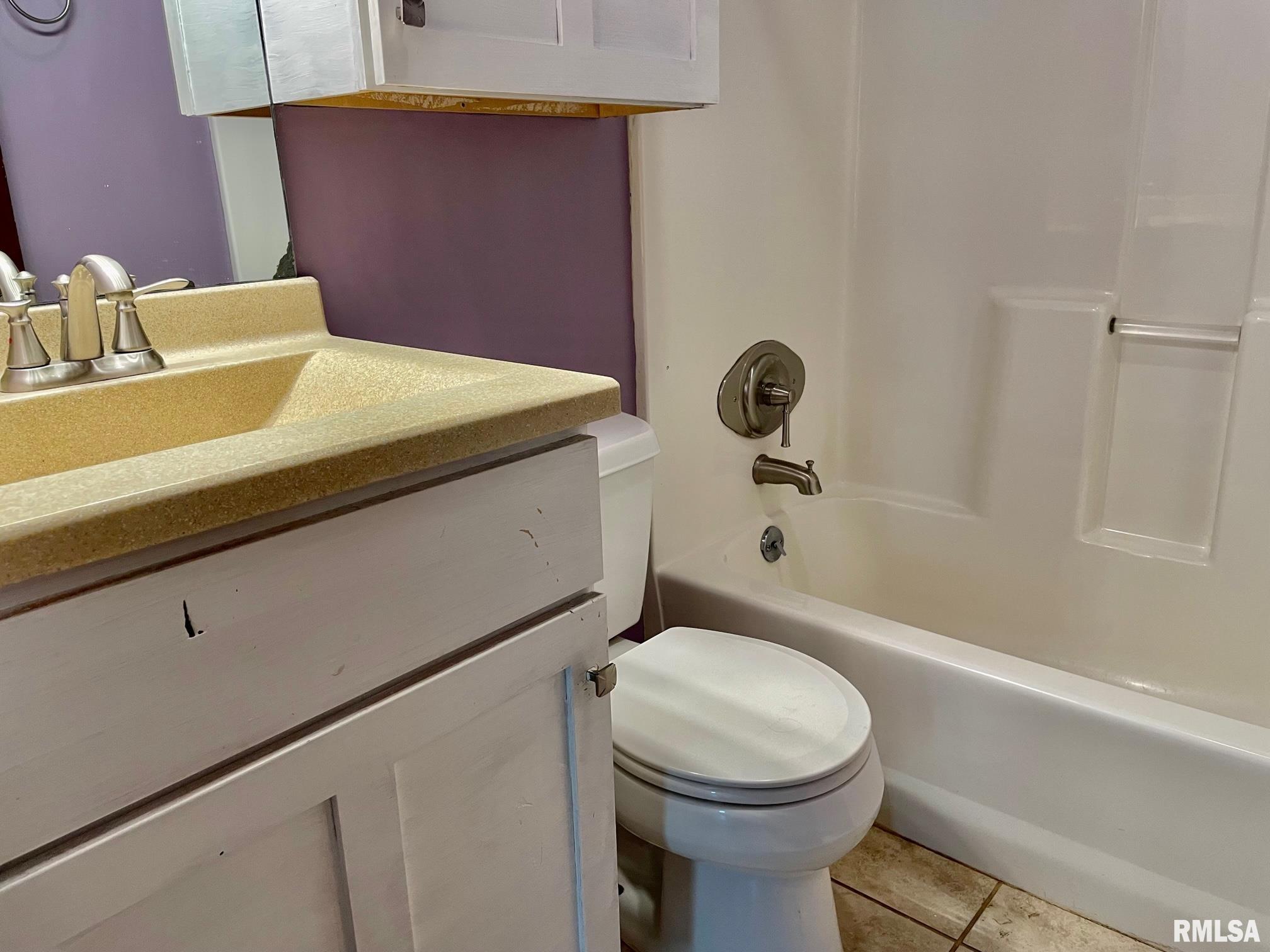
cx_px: 635
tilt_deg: -16.4
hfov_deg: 67.3
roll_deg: +2.1
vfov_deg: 53.1
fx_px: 954
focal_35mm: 26
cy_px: 476
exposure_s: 1/60
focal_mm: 4.2
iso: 80
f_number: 1.6
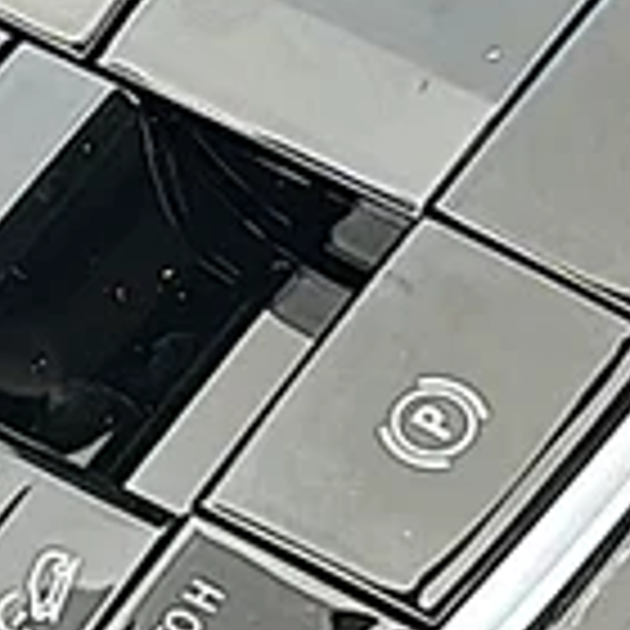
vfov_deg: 8.8
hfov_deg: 8.7
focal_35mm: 199
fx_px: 4098
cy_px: 74
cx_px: -194
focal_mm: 6.86
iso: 80
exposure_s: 1/303
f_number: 1.78
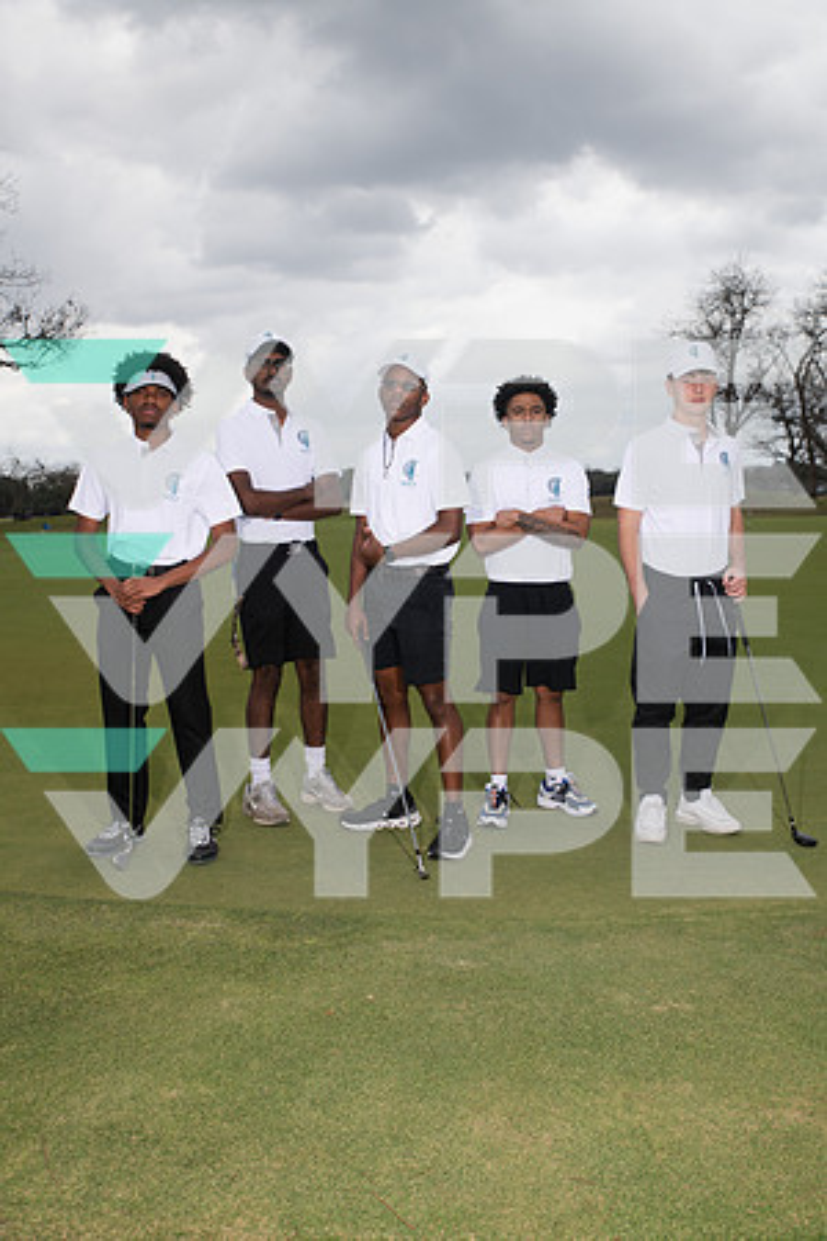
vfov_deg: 54.4
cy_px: 620
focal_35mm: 35
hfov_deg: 37.9
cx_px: 414
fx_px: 1206
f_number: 6.3
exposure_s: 1/320
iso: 100
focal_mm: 35
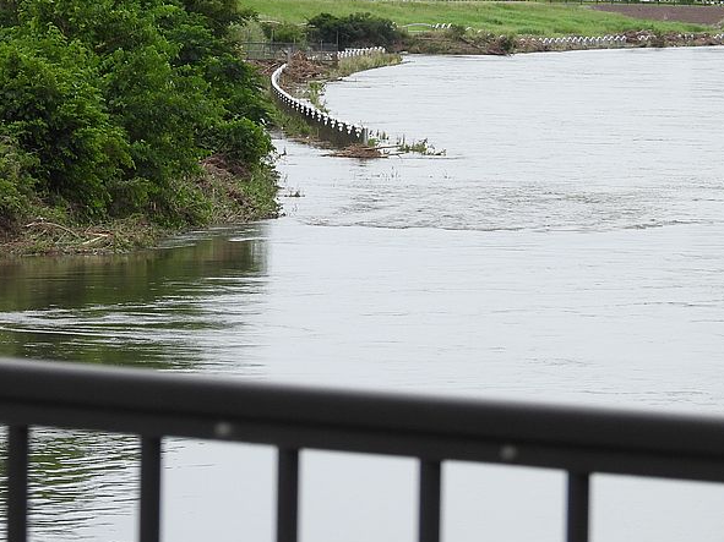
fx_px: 6231
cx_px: 271
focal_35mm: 298
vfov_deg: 5.0
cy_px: 221
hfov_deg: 6.6
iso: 220
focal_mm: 39.3
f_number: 4.5
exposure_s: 1/1000
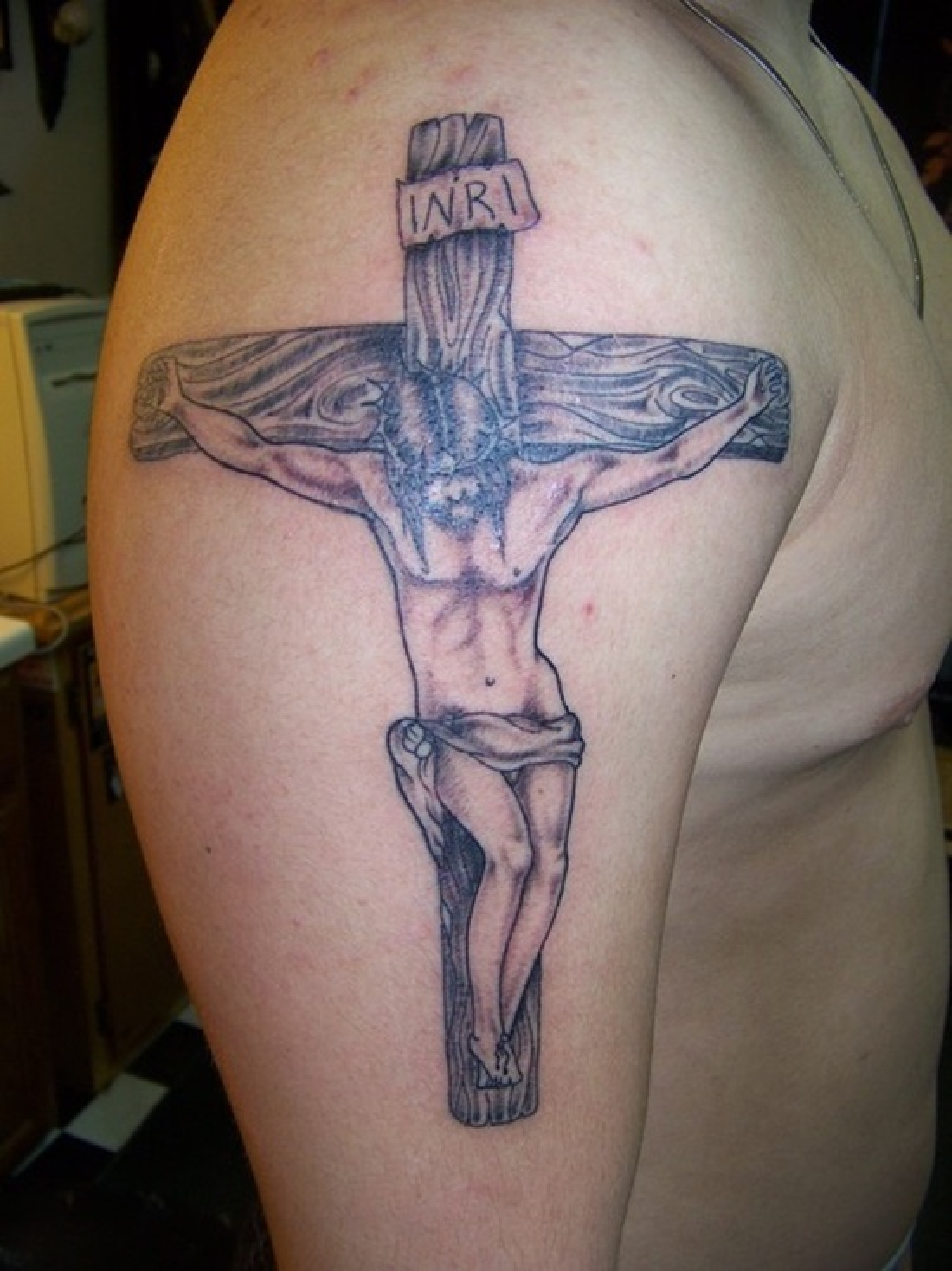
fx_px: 1321
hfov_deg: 39.6
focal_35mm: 36
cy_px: 636
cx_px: 476
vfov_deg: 51.4
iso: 64
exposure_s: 1/30
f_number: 3.2
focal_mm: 5.85
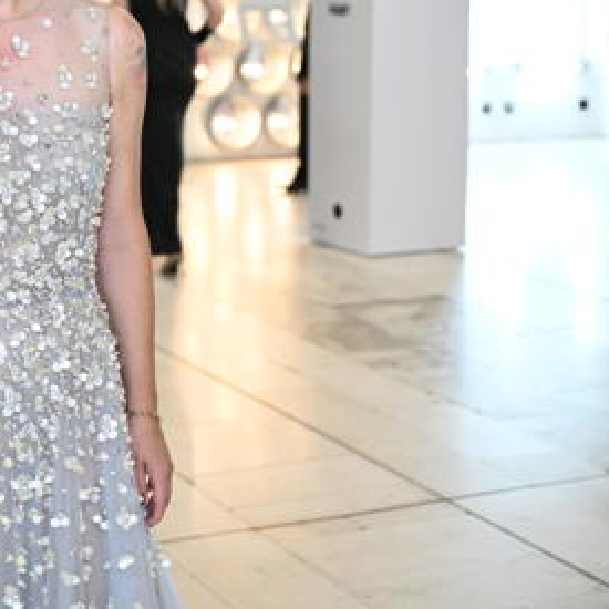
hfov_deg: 21.2
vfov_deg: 21.2
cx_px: 128
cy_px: 166
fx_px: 1612
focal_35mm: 81
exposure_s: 1/200
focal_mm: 38
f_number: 2.8
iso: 2500
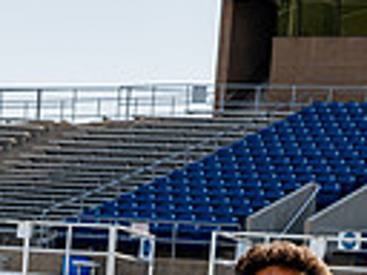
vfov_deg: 8.2
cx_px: 270
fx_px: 1792
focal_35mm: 169
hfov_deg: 11.7
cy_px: 619
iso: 320
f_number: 10
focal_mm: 50
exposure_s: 1/250
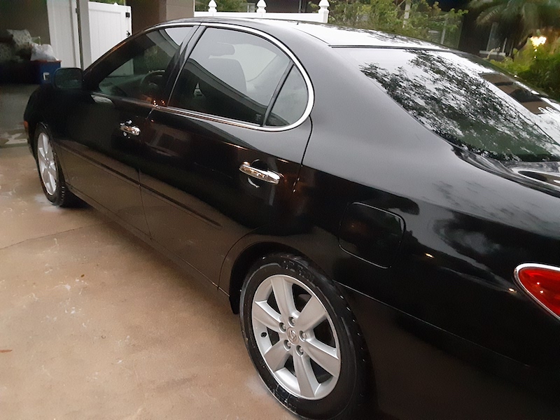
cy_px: 210
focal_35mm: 27
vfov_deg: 51.4
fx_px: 437
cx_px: 280
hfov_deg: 65.3
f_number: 1.9
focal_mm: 2.91
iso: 1250
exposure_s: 1/15
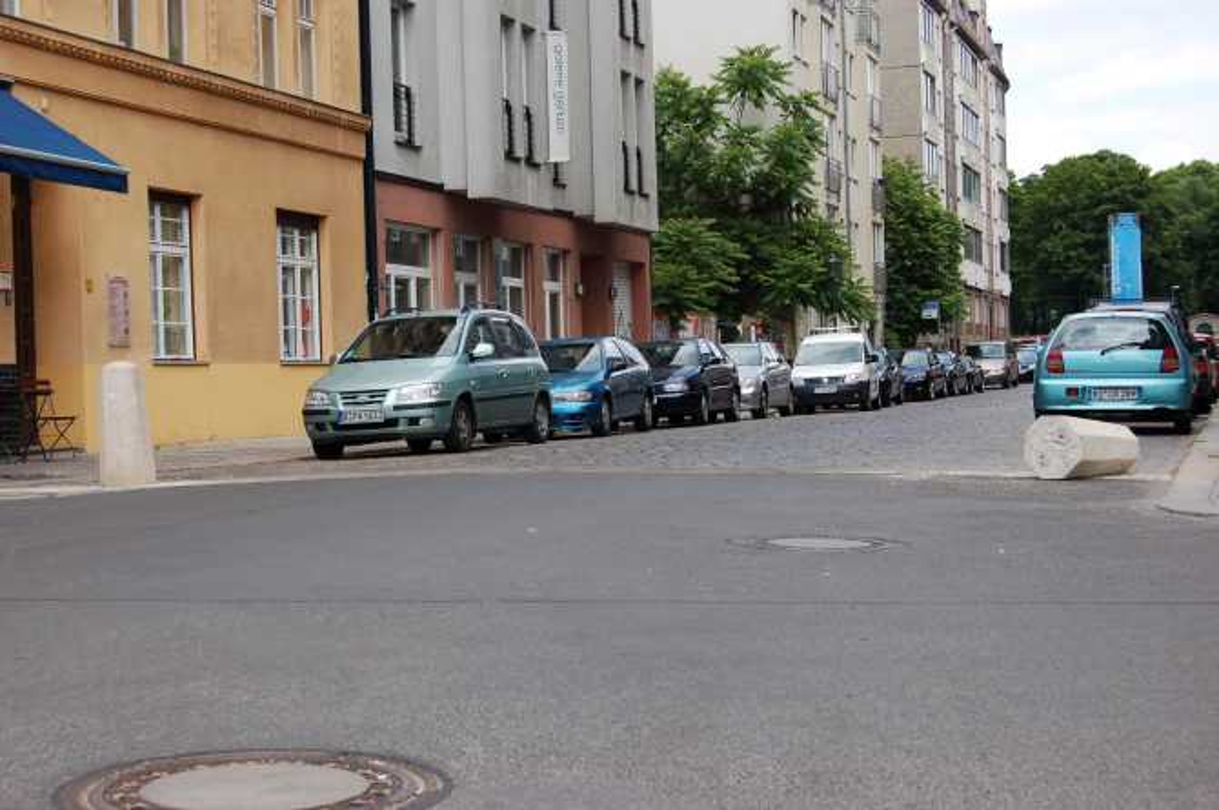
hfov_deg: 33.4
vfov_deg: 22.6
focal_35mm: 60
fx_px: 2029
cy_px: 405
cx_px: 610
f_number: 7.1
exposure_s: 1/200
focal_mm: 40
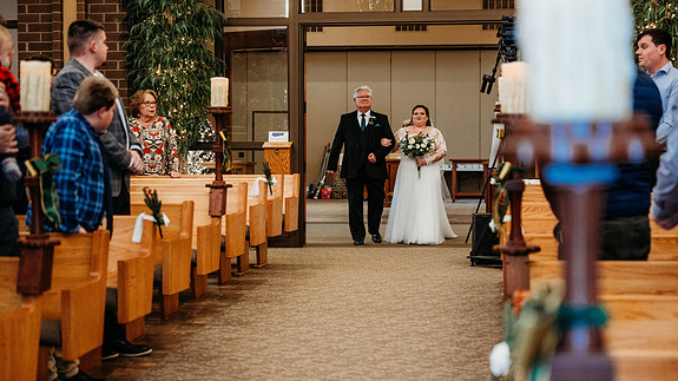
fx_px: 1330
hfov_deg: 28.6
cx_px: 337
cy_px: 201
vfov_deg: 16.3
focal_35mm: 74
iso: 2000
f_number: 2.8
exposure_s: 1/200
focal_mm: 70
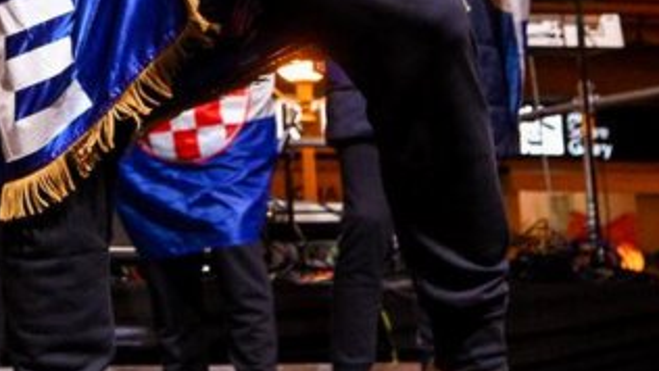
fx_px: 1715
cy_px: -213
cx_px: -355
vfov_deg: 11.7
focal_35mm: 98
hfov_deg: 18.9
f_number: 4
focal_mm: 23.5
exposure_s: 1/320
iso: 2000
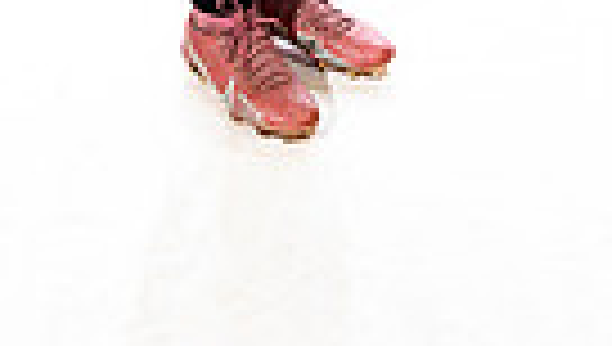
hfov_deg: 13.5
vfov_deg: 7.0
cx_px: 279
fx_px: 2584
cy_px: -616
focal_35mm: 159
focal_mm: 46
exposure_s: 1/250
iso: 800
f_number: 8
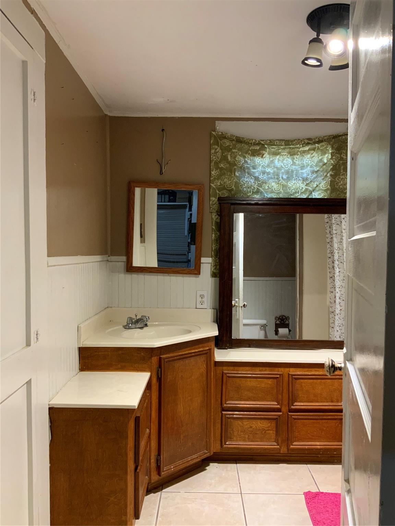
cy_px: 263
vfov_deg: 61.7
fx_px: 441
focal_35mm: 29
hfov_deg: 48.2
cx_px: 198
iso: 125
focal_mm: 3
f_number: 1.8
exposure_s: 1/60
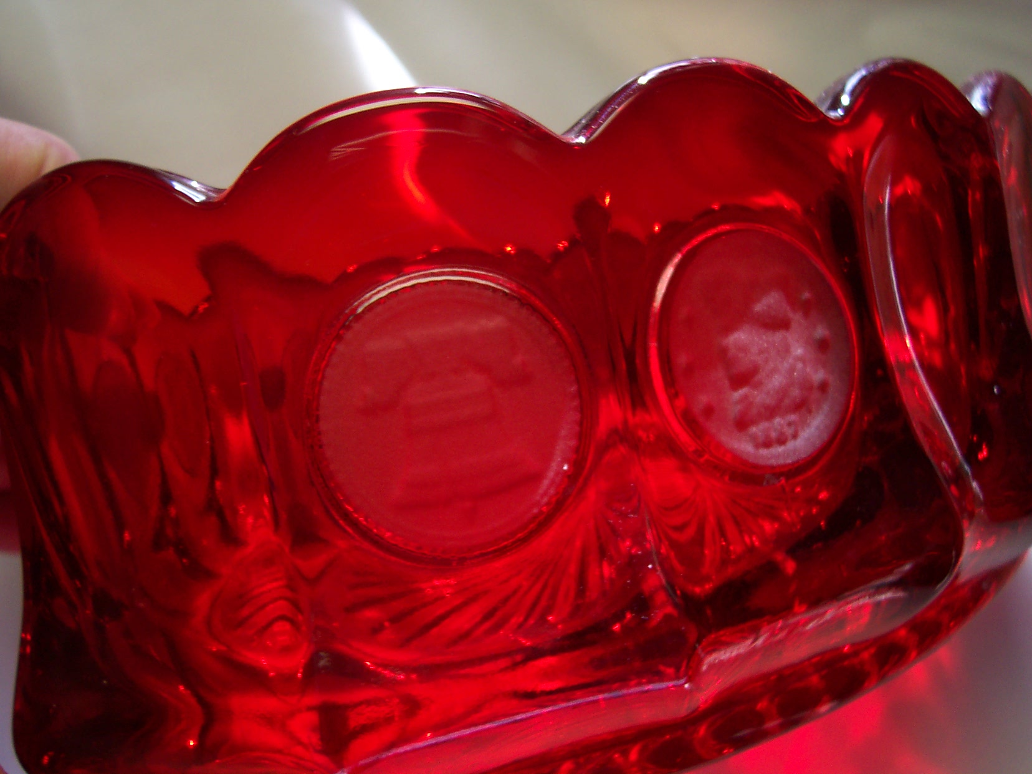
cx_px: 516
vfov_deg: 38.7
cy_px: 387
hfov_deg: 50.1
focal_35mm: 37
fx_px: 1103
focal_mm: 5.6
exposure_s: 1/125
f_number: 2.8
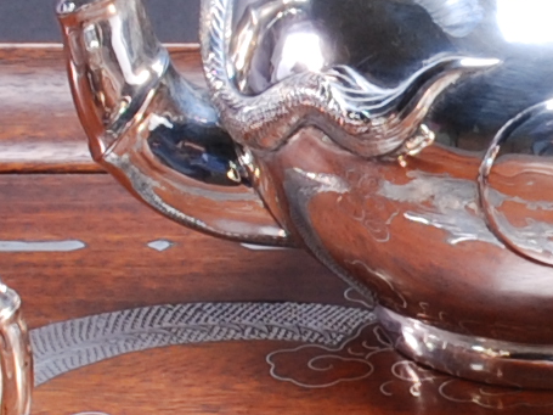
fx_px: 6087
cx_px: 557
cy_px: 217
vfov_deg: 3.9
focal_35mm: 381
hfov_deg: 5.2
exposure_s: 1.3
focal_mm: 31
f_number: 10
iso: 125
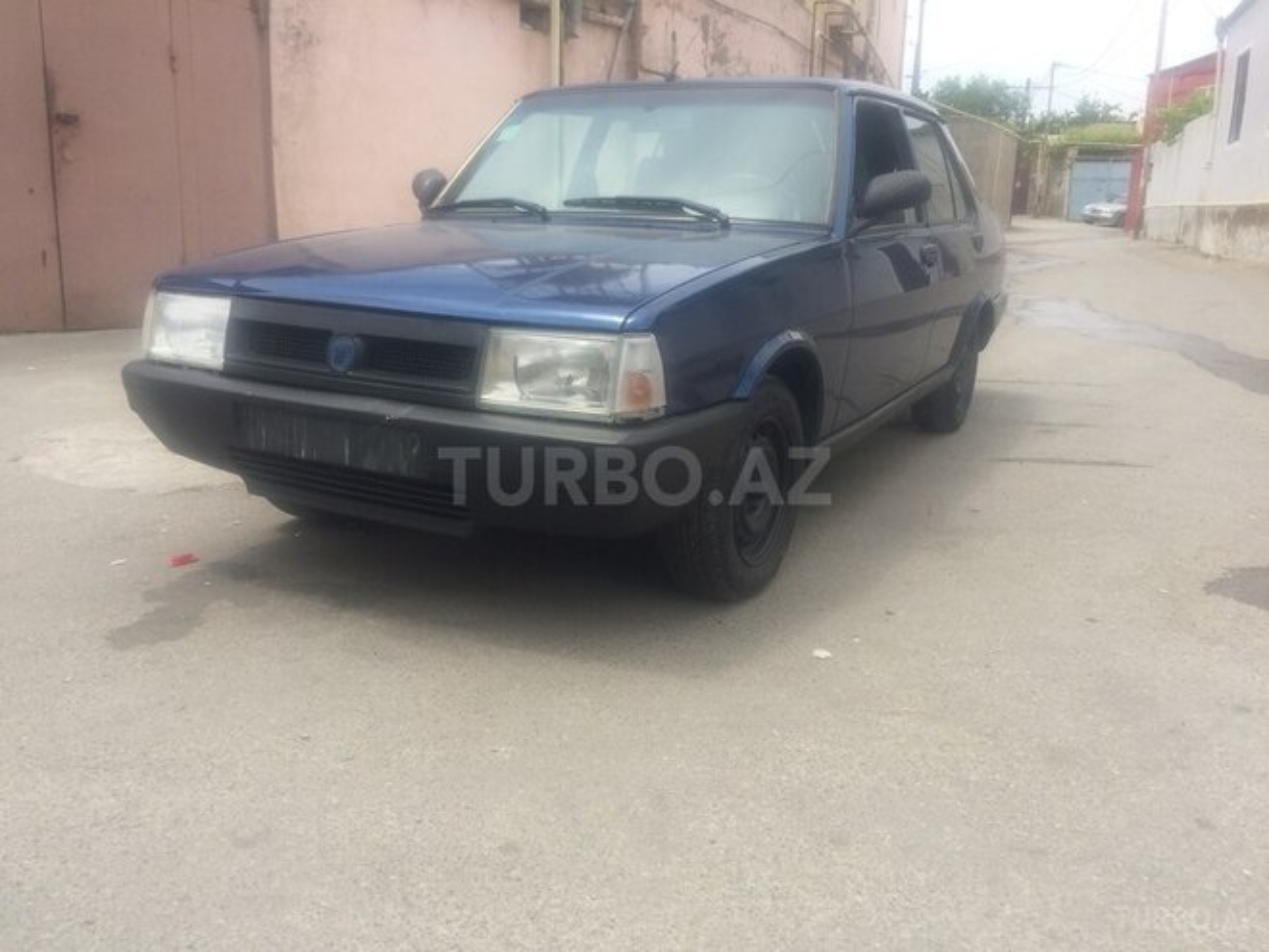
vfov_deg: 48.2
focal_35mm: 29
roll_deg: -1.9
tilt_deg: -13.0
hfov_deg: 61.7
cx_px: 634
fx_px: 1063
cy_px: 476
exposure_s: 1/1053
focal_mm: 4.15
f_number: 2.2
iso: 32
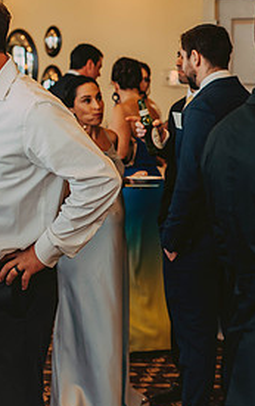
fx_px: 1187
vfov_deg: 19.4
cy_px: 146
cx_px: 371
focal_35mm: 107
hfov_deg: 11.8
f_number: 2.8
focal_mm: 50
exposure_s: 1/320
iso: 250
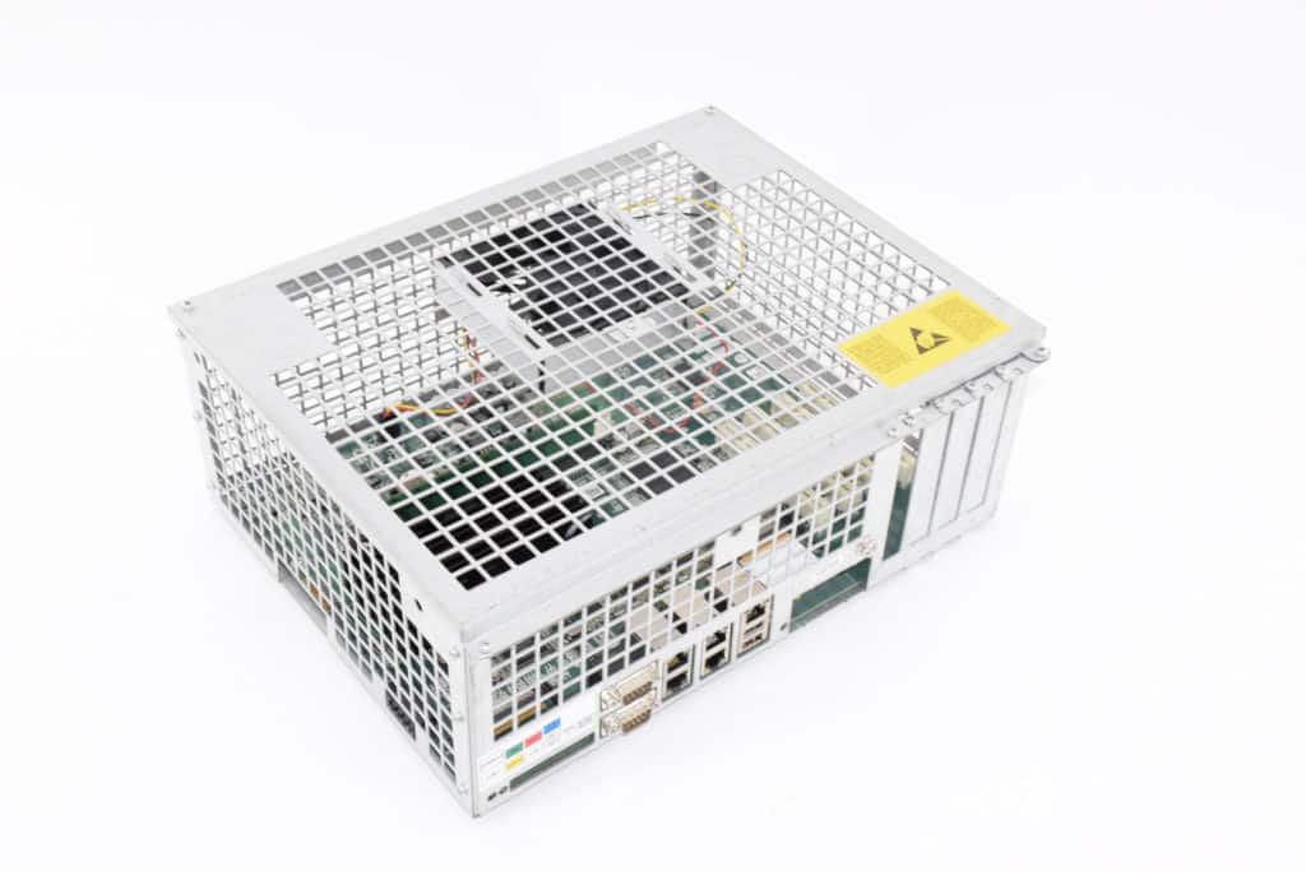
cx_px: 653
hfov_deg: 41.1
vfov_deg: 28.1
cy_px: 436
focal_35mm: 48
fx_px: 1741
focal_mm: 32
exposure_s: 1/30
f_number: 13
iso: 200
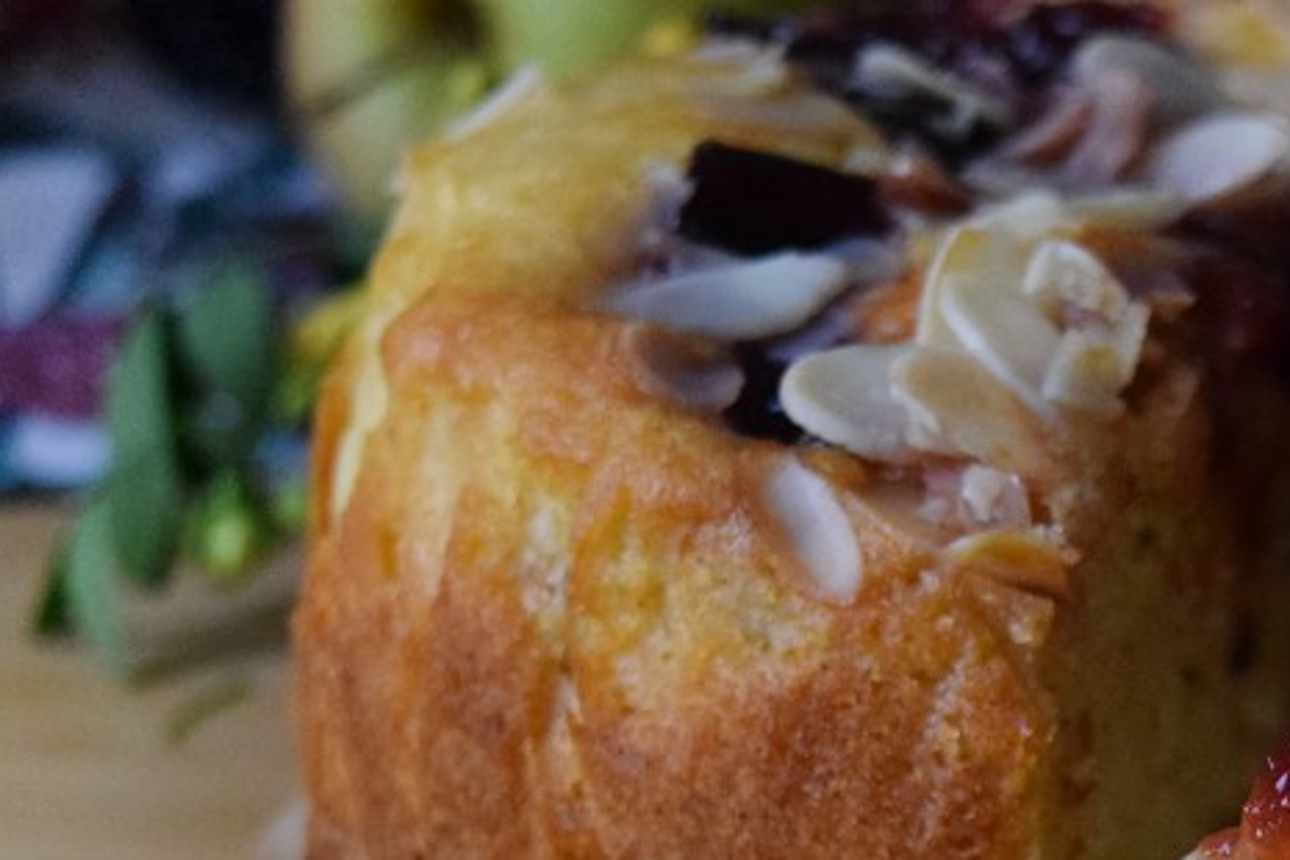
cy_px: 932
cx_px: 1459
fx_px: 5267
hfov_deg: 13.6
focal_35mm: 147
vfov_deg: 9.3
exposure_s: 1/640
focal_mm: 38
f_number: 4.8
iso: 3200
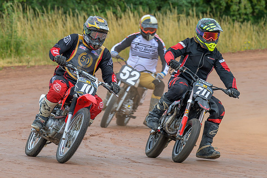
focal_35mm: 458
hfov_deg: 4.5
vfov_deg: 3.0
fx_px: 3399
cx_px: 157
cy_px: 81
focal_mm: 200
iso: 100
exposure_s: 1/320
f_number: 5
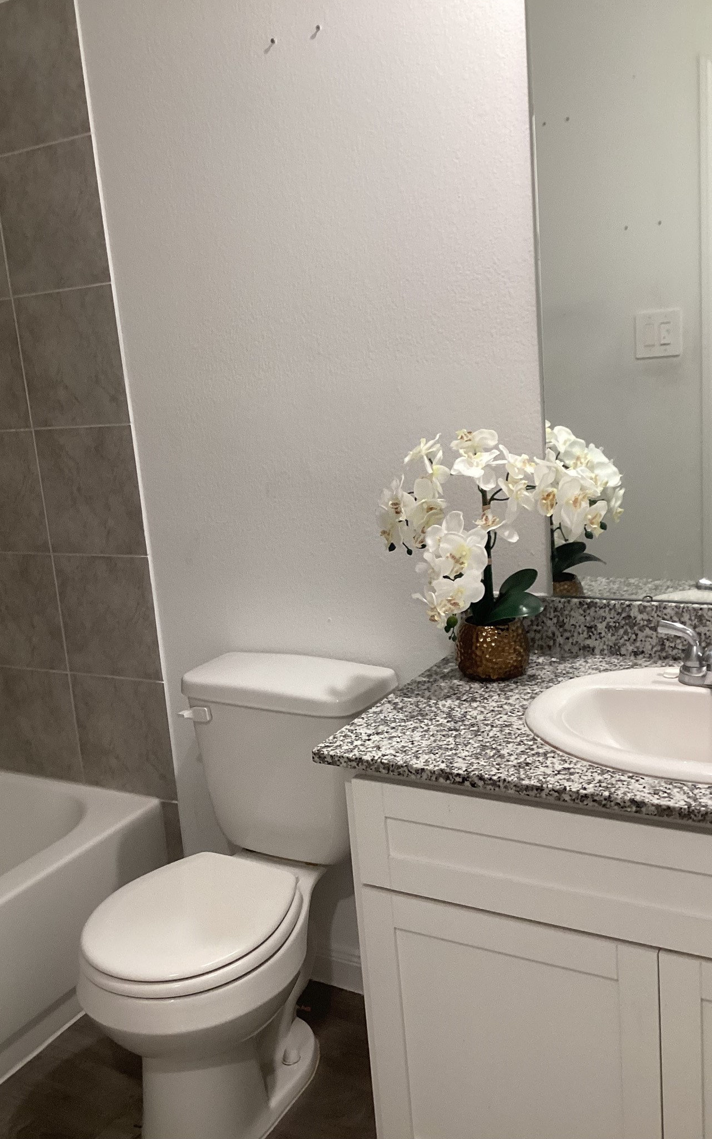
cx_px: 329
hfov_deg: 38.3
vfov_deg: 58.1
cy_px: 569
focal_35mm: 33
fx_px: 1024
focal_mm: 3.3
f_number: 2.4
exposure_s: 1/60
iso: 160
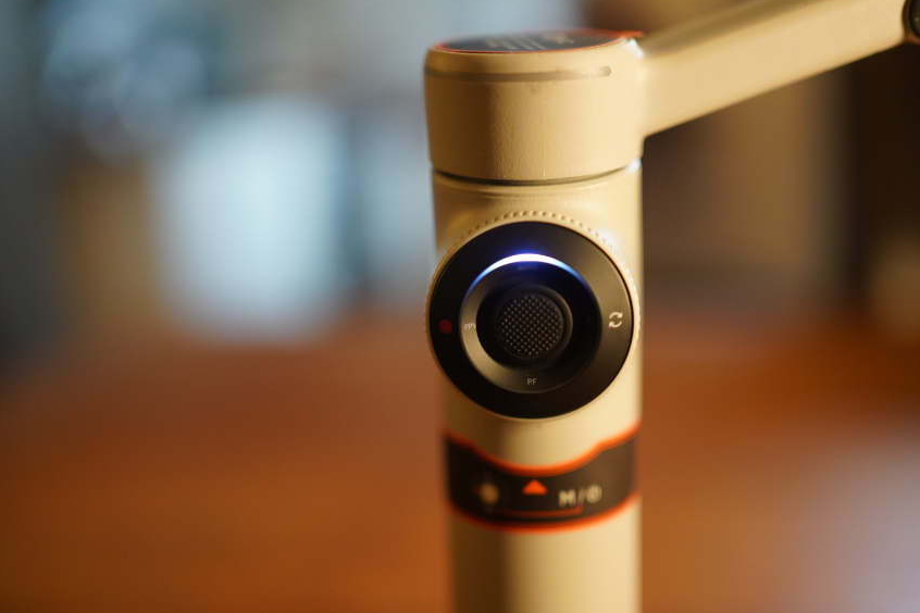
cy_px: 309
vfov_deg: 36.9
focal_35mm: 36
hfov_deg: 53.1
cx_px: 472
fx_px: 920
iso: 2000
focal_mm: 35
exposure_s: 1/160
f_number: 2
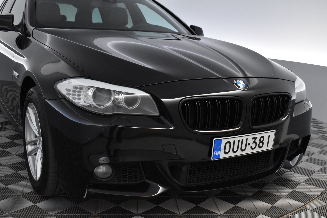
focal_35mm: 40
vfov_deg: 33.0
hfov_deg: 47.9
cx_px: 164
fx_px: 368
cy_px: 109
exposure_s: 1/160
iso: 3200
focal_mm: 27
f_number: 6.3
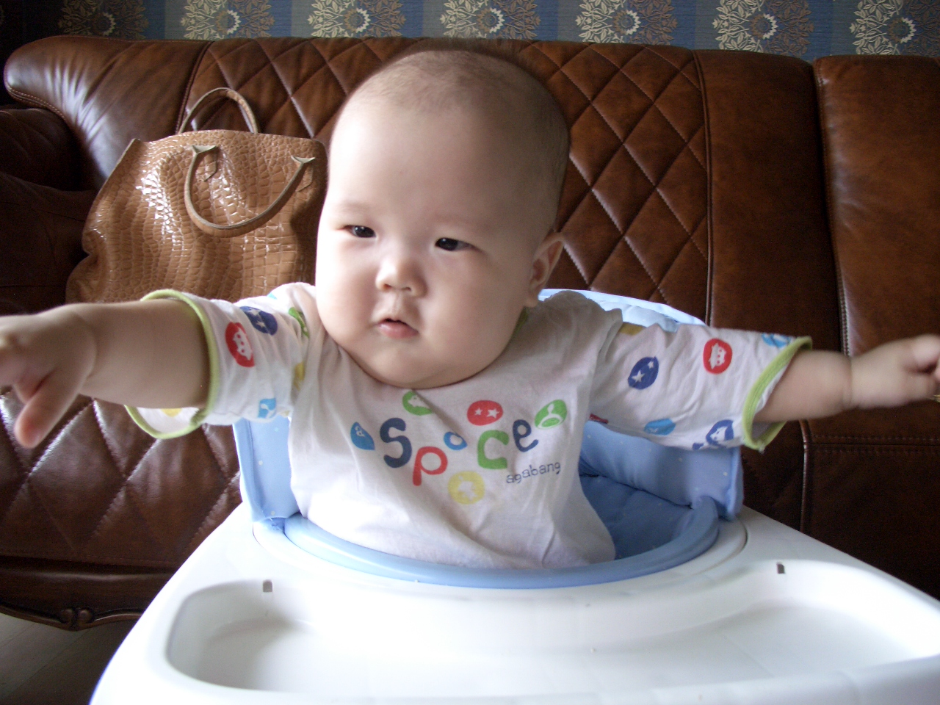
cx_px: 470
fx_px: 896
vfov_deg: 42.9
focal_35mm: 33
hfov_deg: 55.4
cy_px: 352
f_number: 2.8
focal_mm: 7.1
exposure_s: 1/60
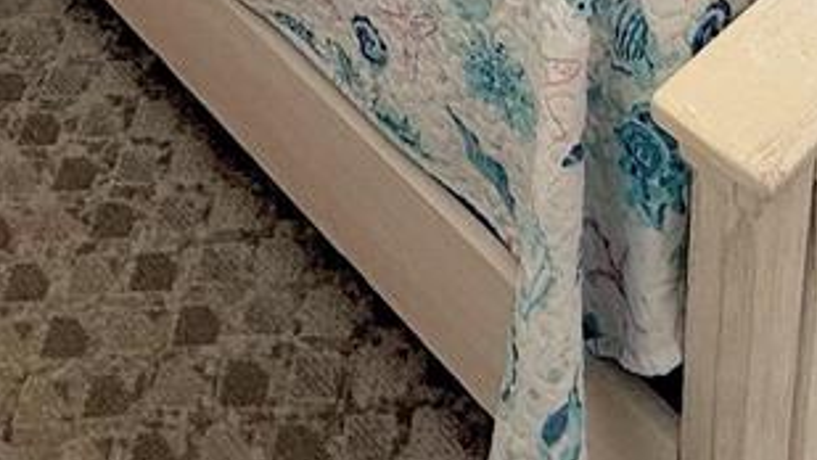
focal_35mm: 71
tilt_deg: -20.8
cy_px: -629
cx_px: 336
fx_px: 1539
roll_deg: +4.3
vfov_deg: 13.1
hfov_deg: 29.7
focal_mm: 2.22
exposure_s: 1/99
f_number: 2.2
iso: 64
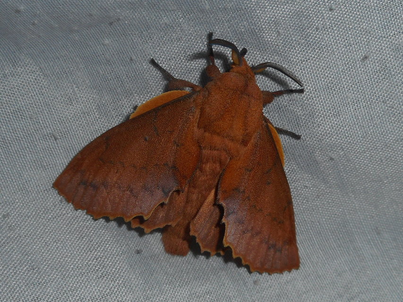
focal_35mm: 34
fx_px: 396
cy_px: 151
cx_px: 202
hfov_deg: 54.0
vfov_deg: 41.8
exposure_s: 1/30
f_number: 11.9
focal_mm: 6
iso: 80
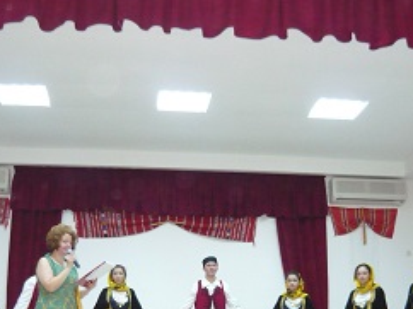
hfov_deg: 34.4
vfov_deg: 25.6
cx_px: 201
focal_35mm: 56
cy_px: 249
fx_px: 667
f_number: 2.8
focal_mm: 5.5
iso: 640
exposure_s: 1/30
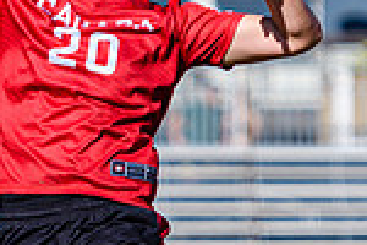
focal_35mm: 1180
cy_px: 16
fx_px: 12029
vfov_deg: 1.2
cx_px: -379
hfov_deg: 1.7
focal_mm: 145
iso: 100
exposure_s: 1/2000
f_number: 3.2
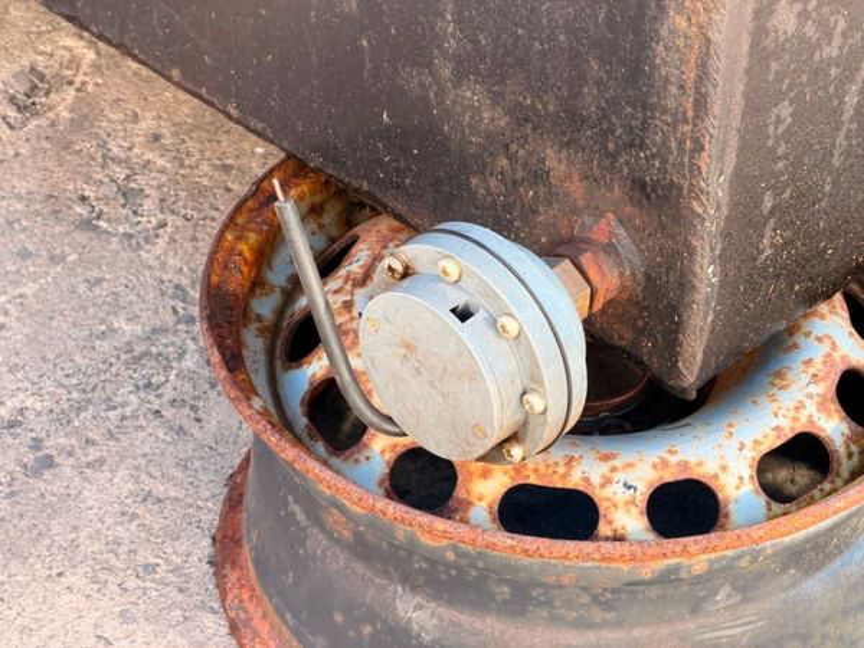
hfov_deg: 19.6
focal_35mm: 100
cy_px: 324
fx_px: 2496
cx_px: 432
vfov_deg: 14.8
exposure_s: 1/121
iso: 64
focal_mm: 16.89
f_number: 2.8
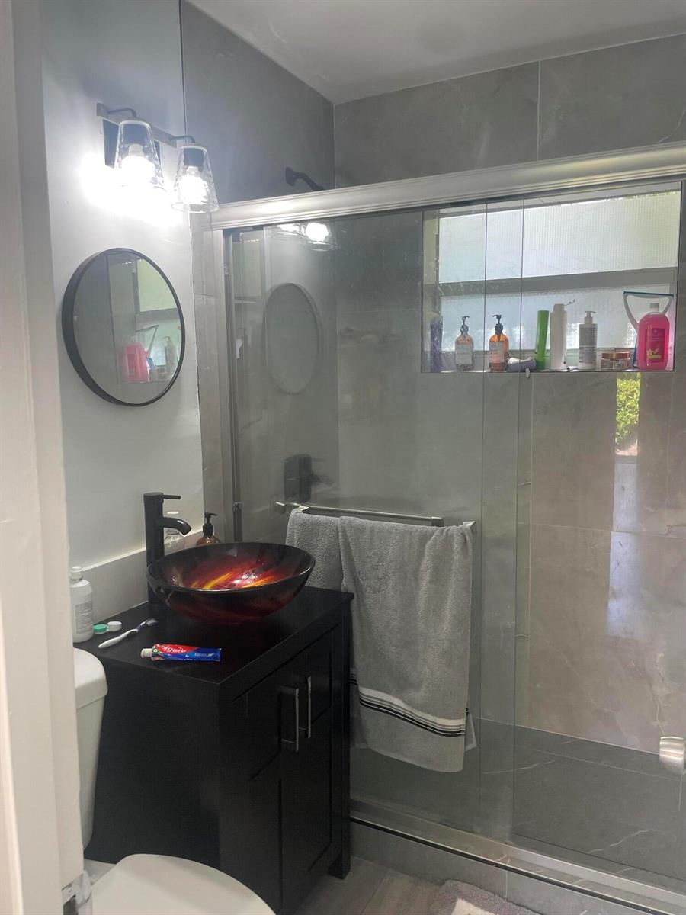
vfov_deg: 67.3
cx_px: 343
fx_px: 687
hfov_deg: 53.1
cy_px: 458
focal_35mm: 26
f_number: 1.6
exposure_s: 1/120
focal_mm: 4.2
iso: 125
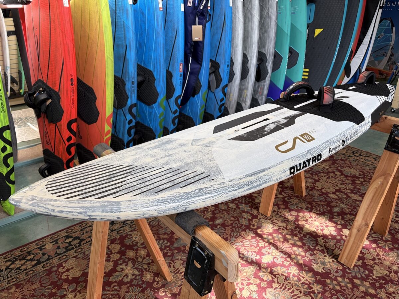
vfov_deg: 53.1
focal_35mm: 26
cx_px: 200
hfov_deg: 67.3
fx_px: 300
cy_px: 150
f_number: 1.6
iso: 125
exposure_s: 1/120
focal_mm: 5.96
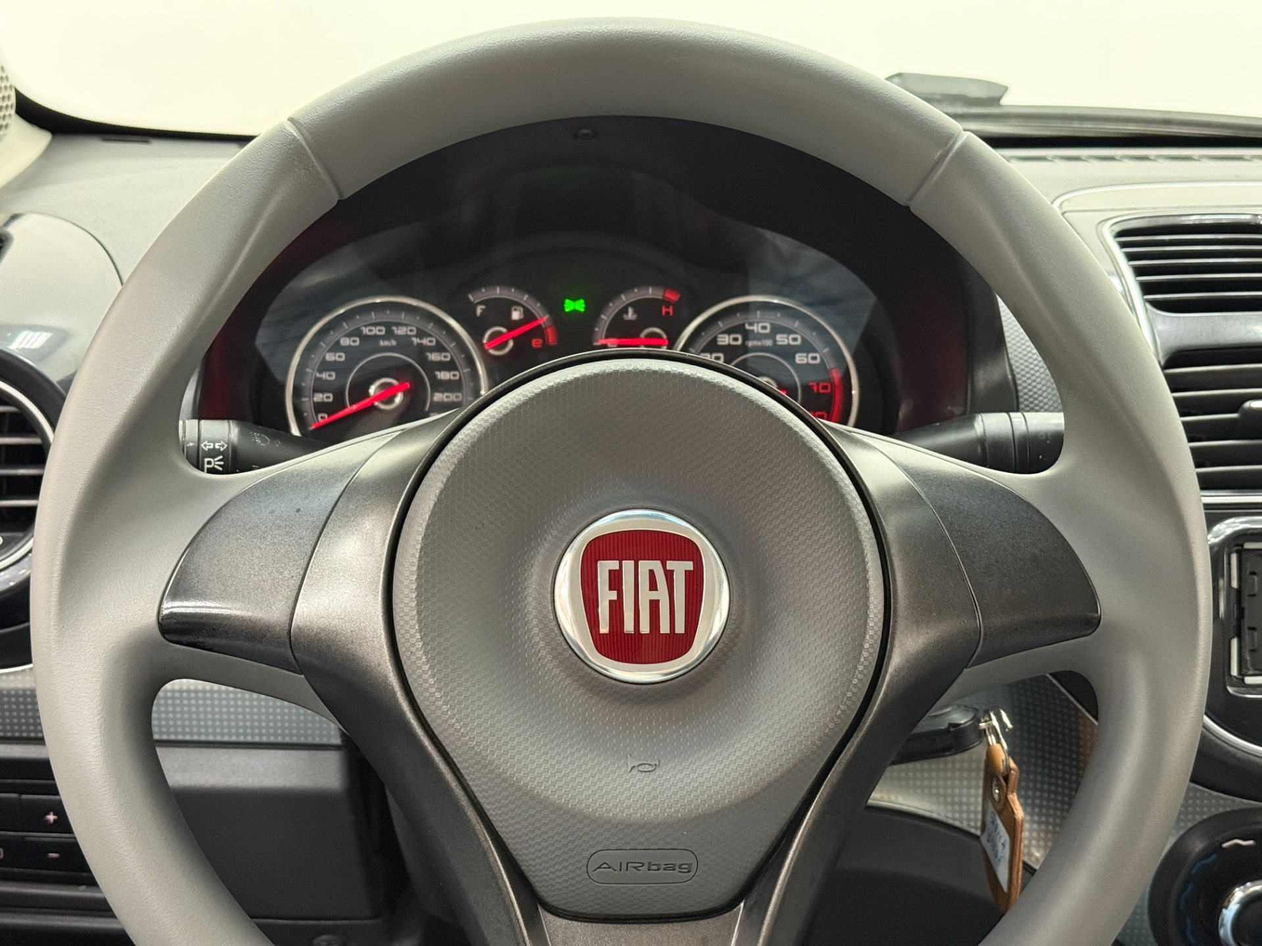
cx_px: 631
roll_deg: -1.3
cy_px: 473
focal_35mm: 48
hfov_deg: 39.7
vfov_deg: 30.3
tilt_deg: -16.1
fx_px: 1750
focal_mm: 6.76
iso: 500
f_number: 1.78
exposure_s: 1/40
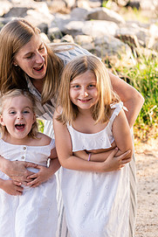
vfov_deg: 14.5
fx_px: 927
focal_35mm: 141
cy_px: 155
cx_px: 46
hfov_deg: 9.7
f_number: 4.5
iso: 800
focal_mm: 85
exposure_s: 1/500
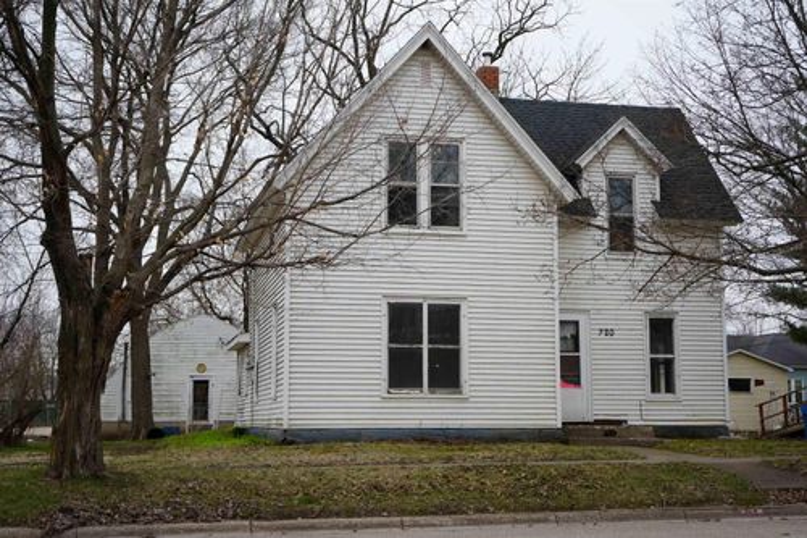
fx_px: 1120
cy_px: 269
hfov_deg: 39.6
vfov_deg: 27.0
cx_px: 404
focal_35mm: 50
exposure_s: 1/200
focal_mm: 50
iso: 100
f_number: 5
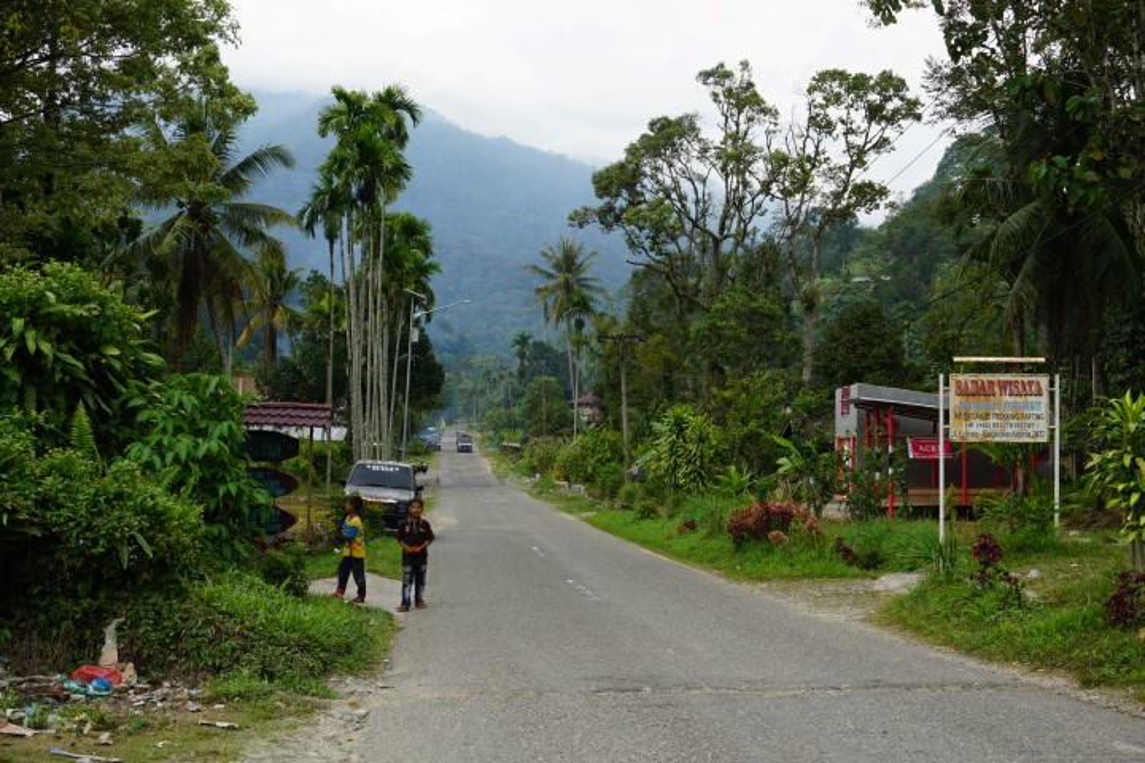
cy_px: 382
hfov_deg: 43.6
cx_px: 572
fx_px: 1431
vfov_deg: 29.9
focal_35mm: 45
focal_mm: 30
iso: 100
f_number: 7.1
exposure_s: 1/80
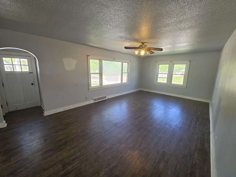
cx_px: 118
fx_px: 89
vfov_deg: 89.9
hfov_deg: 106.2
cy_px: 88
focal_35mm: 13
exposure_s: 1/120
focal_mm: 2.2
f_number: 1.9
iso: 80
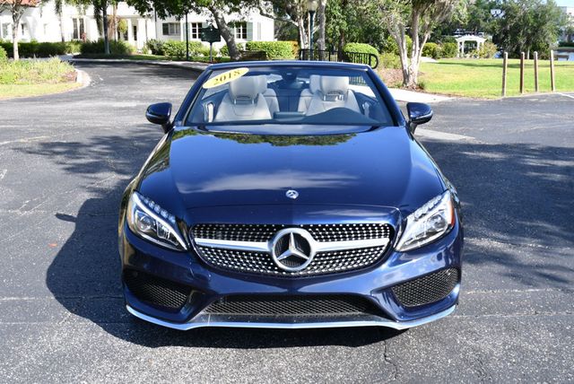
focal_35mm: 44
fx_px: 702
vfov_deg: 30.6
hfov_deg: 44.5
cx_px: 287
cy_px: 192
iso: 200
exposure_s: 1/250
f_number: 7.1
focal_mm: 22
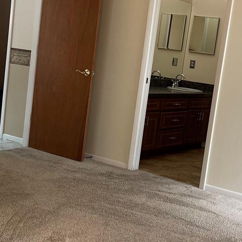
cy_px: 136
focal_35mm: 67
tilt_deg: -8.5
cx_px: 120
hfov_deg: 25.7
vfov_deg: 25.7
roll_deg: -7.1
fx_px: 530
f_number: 1.6
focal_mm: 5.1
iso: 80
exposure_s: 1/60
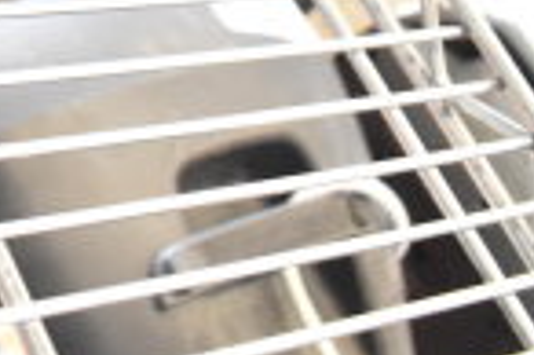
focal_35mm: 113
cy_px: -324
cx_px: -377
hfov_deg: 15.9
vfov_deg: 11.1
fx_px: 1674
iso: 3200
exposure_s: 1/30
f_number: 3.5
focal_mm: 18
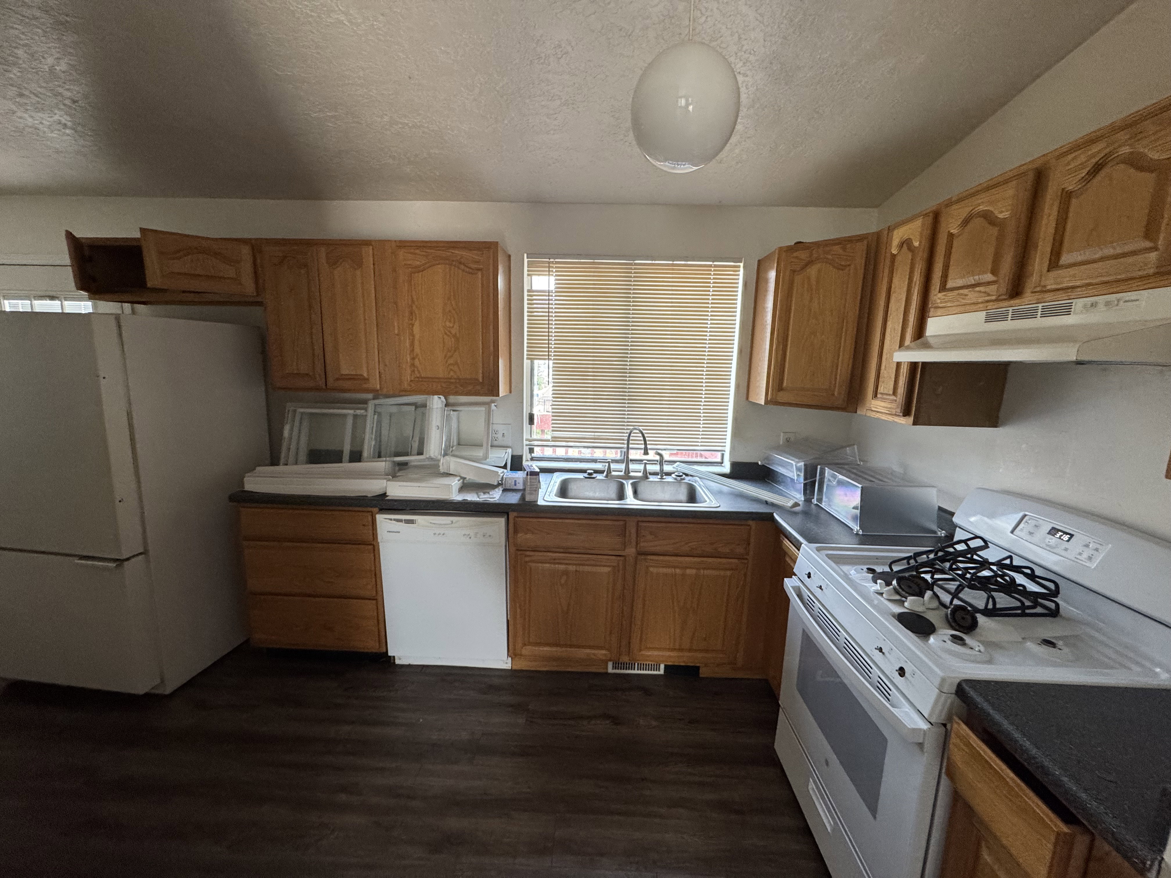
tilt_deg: -10.6
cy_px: 439
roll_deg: -1.4
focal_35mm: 14
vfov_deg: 85.7
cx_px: 586
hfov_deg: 102.1
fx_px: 474
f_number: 2.2
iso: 250
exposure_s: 1/99
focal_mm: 2.22
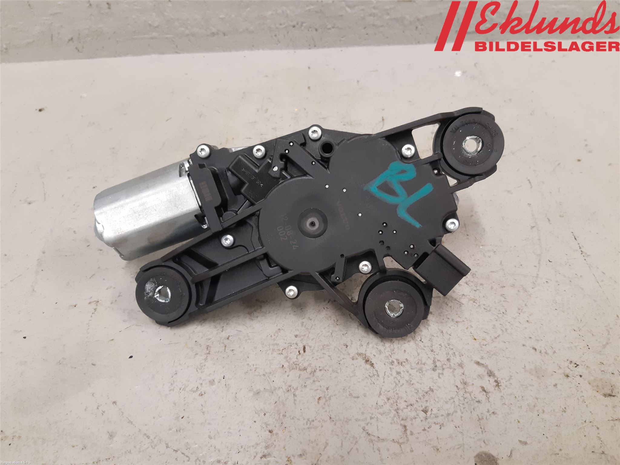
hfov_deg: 67.3
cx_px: 310
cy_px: 232
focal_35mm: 26
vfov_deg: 53.1
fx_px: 466
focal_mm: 3.93
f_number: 1.7
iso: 200
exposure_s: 1/50
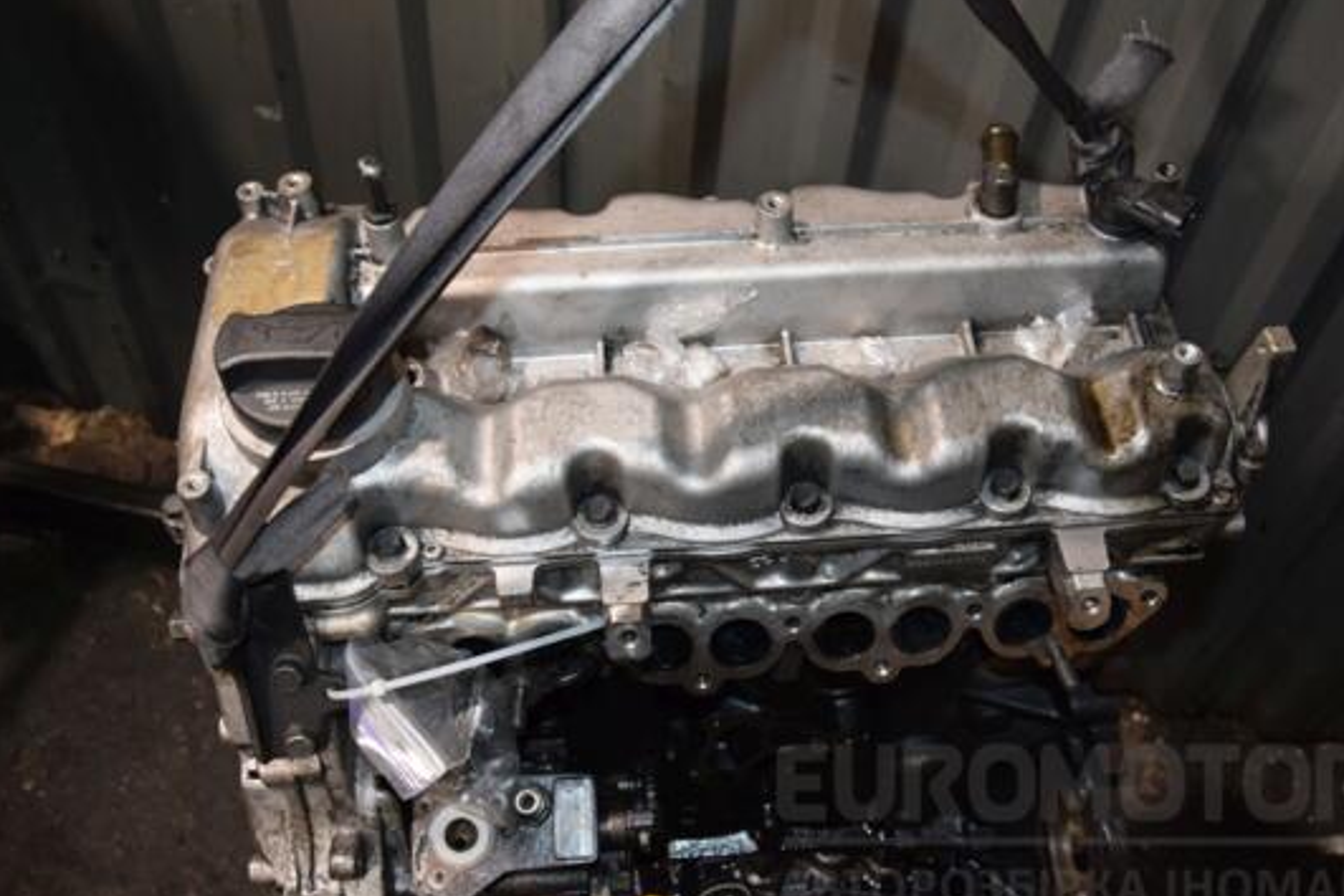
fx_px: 1328
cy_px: 445
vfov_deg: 37.3
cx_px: 729
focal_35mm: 36
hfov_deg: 53.6
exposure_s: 1/60
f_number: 5
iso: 800
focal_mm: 21
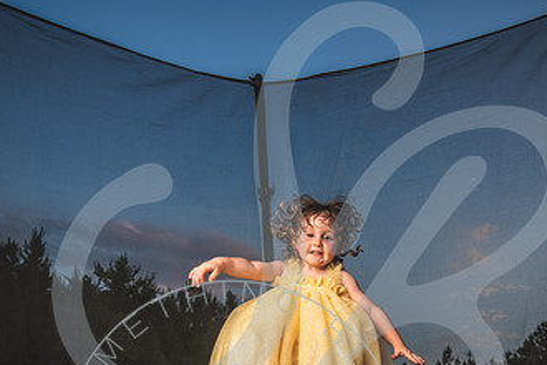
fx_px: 441
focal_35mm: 29
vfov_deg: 41.7
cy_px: 321
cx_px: 330
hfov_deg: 63.0
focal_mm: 16
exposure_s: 1/800
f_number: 2.8
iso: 100
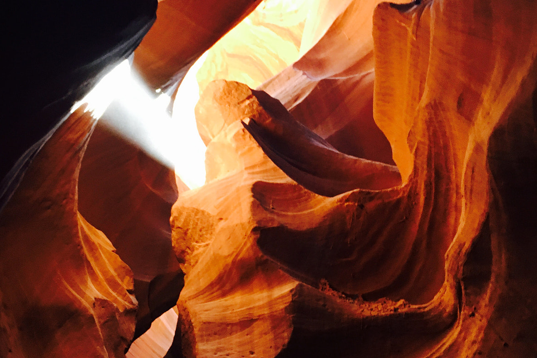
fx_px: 612
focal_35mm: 41
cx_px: 265
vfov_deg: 32.6
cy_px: 197
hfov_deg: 47.4
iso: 160
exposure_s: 1/30
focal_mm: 4.15
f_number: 2.2
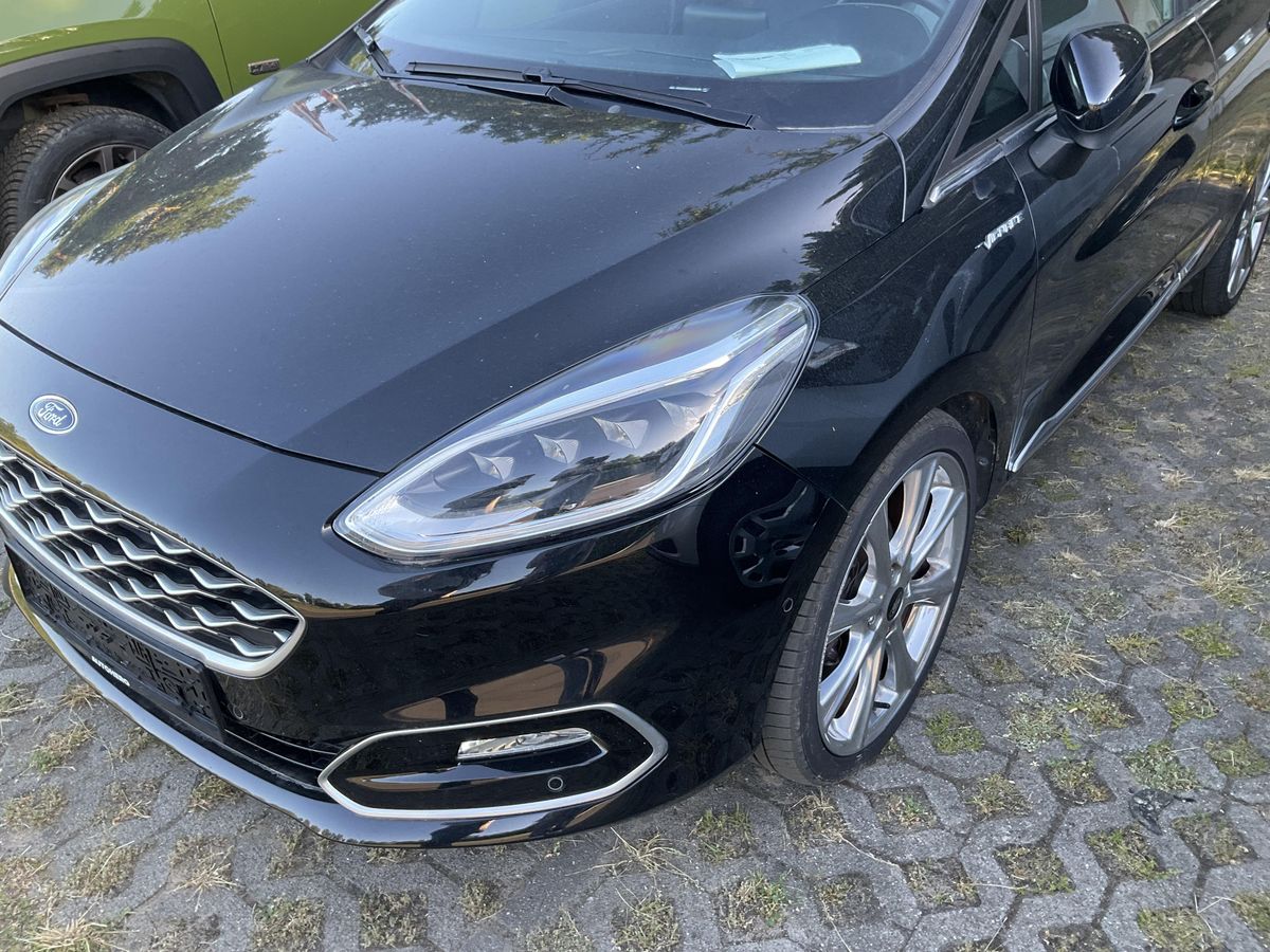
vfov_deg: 48.2
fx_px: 1064
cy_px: 476
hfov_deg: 61.7
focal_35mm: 29
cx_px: 635
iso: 50
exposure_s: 1/122
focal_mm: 3
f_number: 1.8
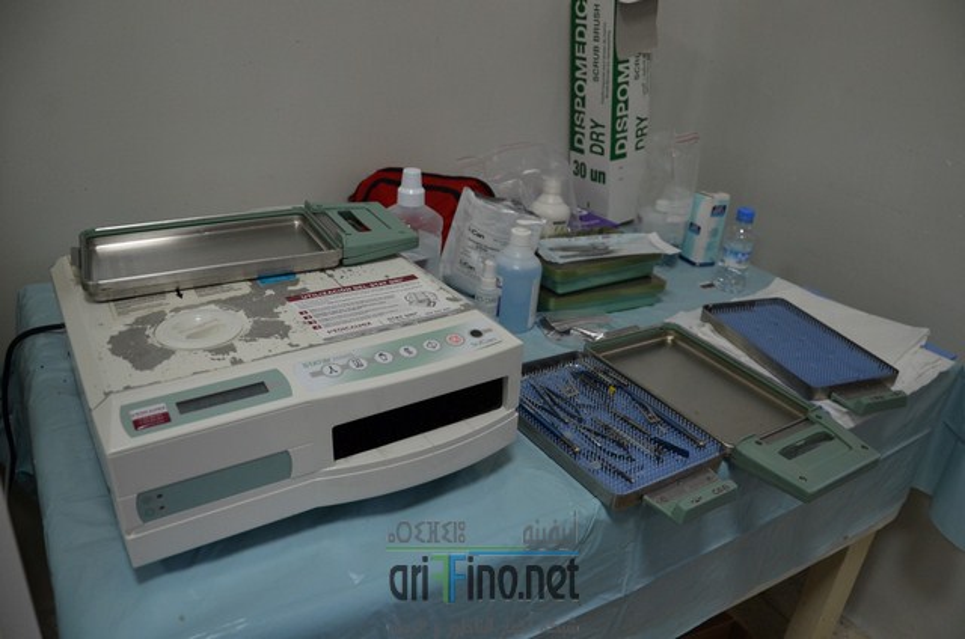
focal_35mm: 27
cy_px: 320
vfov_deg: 47.7
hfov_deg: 67.5
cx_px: 482
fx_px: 722
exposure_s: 1/60
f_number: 4
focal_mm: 18
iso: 800
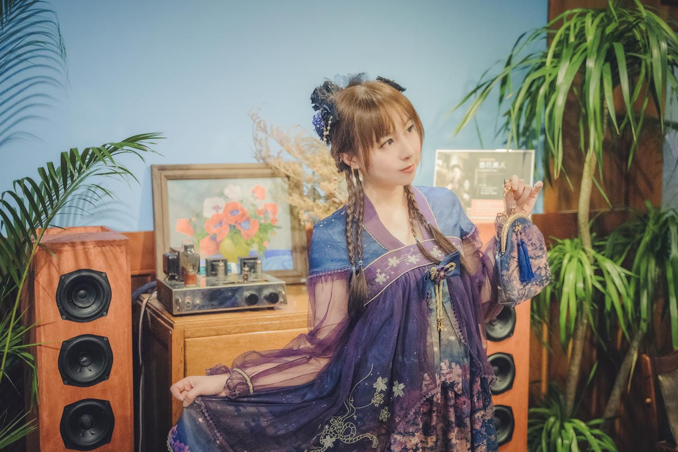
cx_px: 339
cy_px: 226
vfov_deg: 28.1
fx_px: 904
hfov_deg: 41.1
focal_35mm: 48
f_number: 2.8
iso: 3200
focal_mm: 48
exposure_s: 1/200
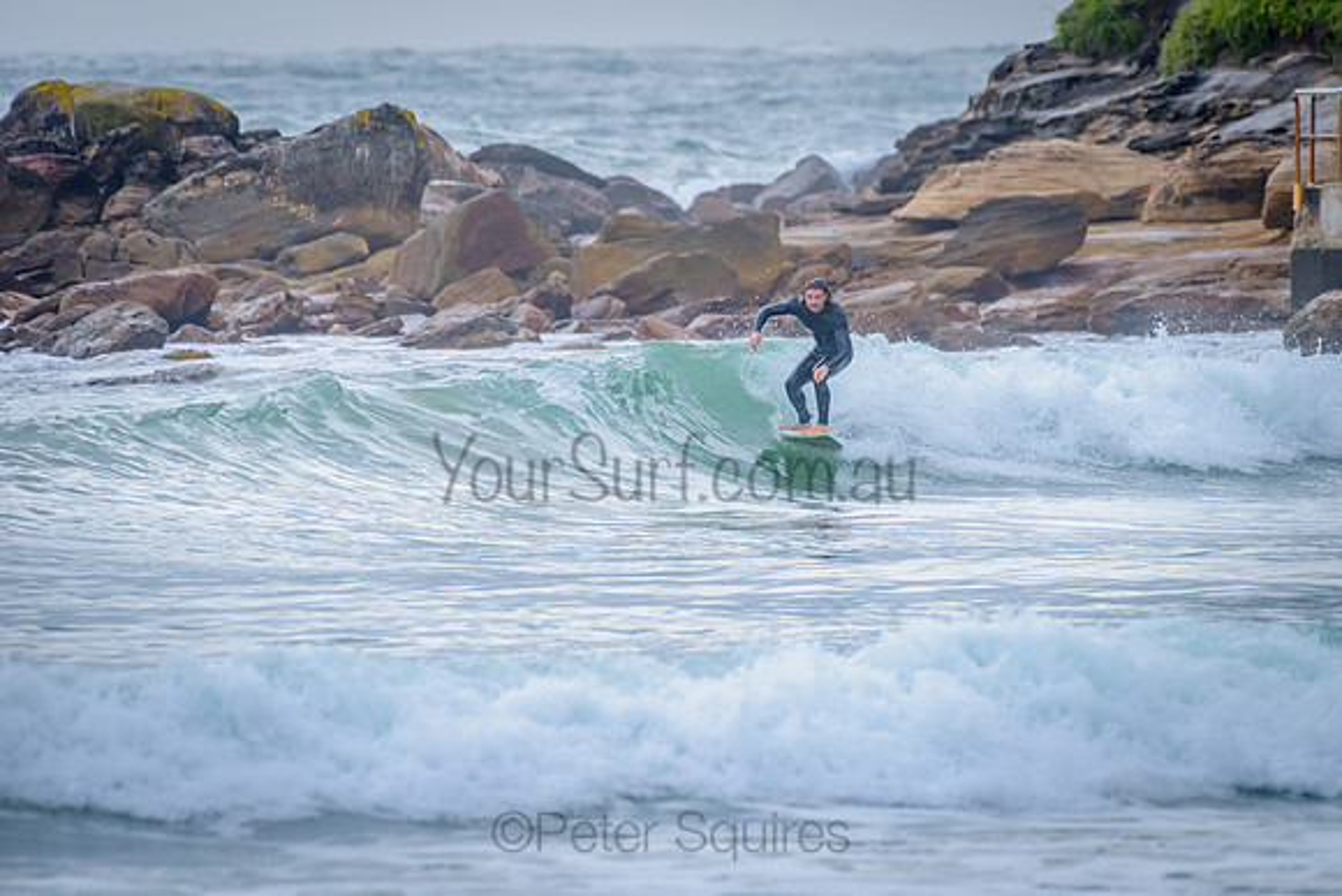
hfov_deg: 3.4
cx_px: 823
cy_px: 347
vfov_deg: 2.2
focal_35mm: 613
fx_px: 22852
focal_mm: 500
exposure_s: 1/2000
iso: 800
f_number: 6.3
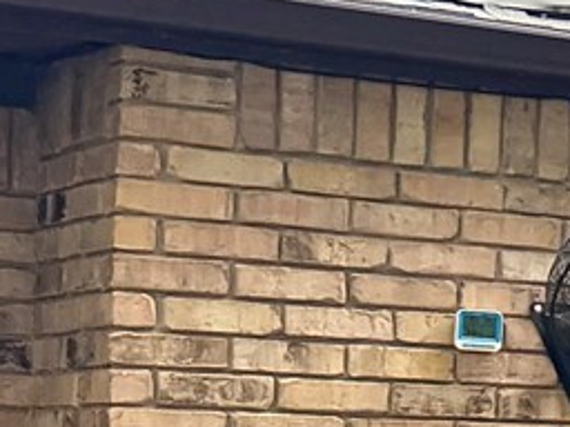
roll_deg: -0.5
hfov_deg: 8.5
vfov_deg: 8.2
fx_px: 2964
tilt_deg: +0.9
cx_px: 1901
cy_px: 503
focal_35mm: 180
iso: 100
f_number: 1.78
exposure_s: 1/1361
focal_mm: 6.76
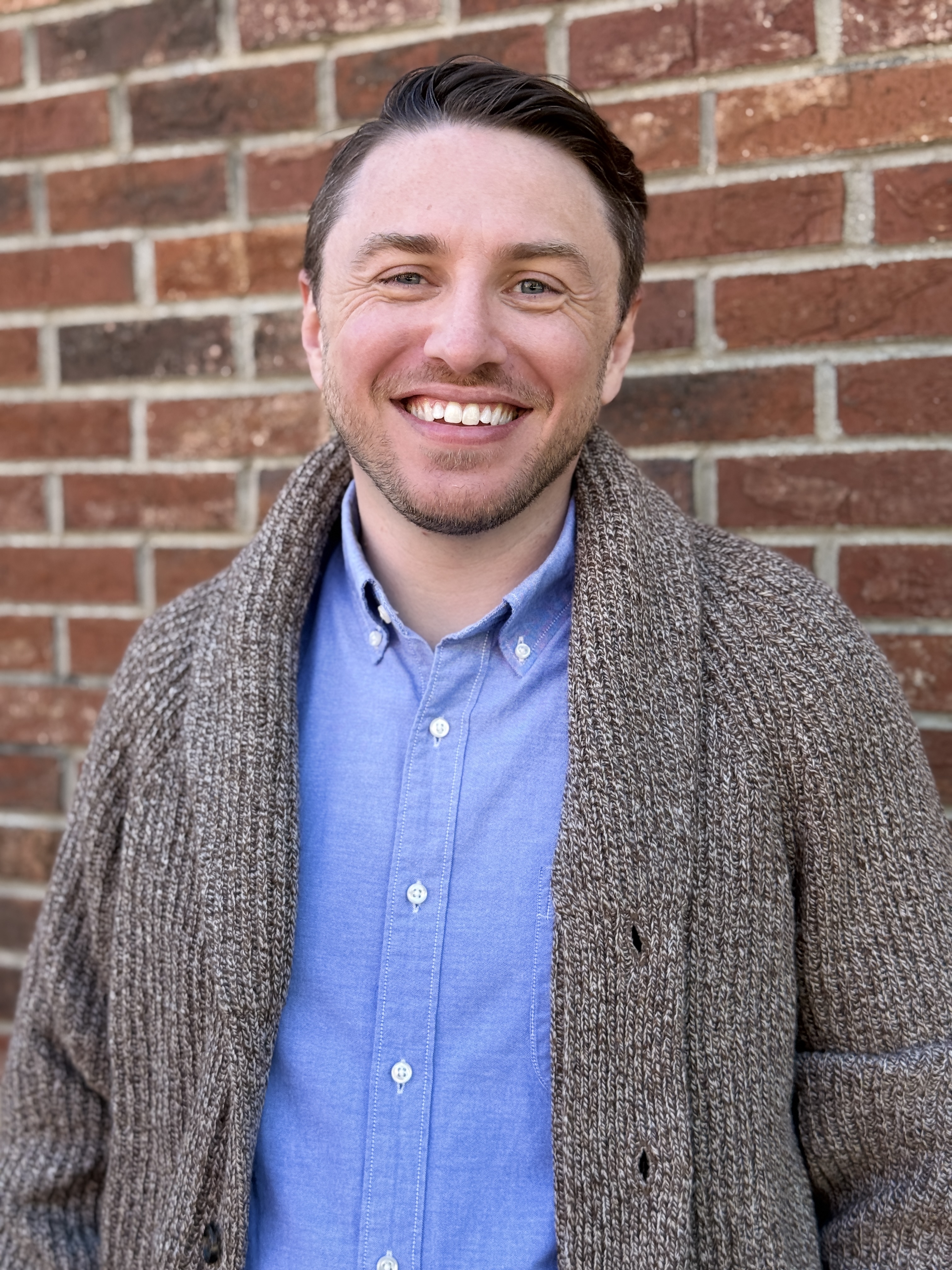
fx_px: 1760
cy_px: 635
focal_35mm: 48
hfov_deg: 30.3
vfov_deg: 39.7
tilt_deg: -5.7
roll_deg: +0.5
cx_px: 476
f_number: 1.78
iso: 80
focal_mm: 6.76
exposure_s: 1/377
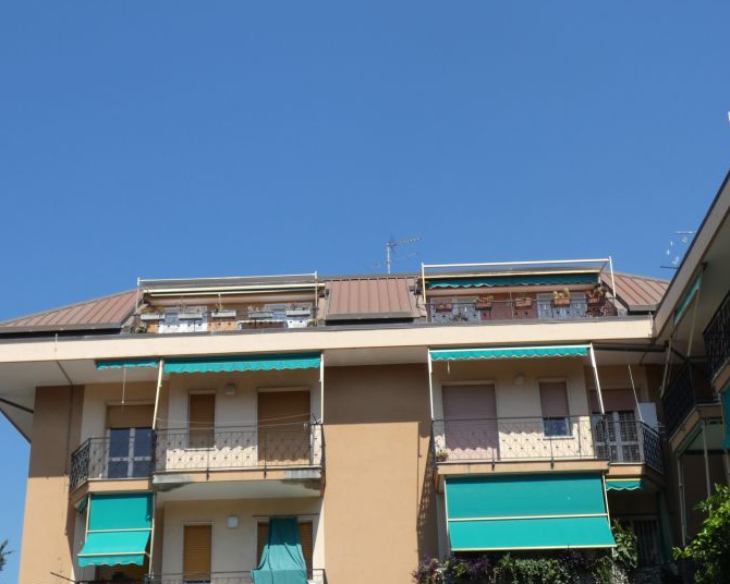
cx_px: 325
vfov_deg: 29.5
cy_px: 396
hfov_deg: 36.6
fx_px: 1102
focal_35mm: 51
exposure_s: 1/1000
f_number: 3.5
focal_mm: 6.2
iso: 80
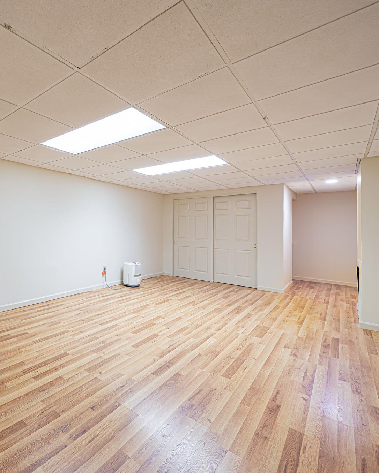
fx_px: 238
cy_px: 236
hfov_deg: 66.9
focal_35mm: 17
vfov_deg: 89.6
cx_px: 57
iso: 320
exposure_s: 1/10
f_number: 7.1
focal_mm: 12
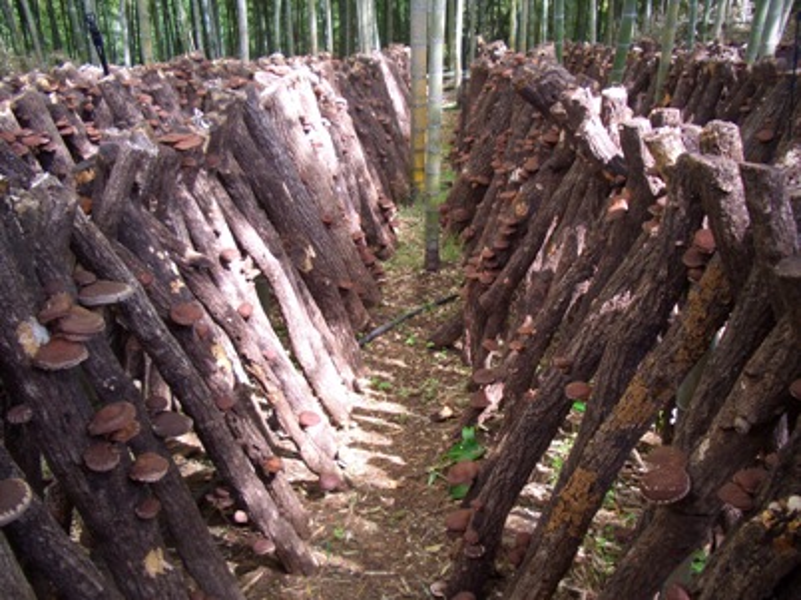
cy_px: 300
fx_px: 809
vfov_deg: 40.7
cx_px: 400
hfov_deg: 52.7
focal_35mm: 35
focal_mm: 5.8
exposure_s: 1/125
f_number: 2.6
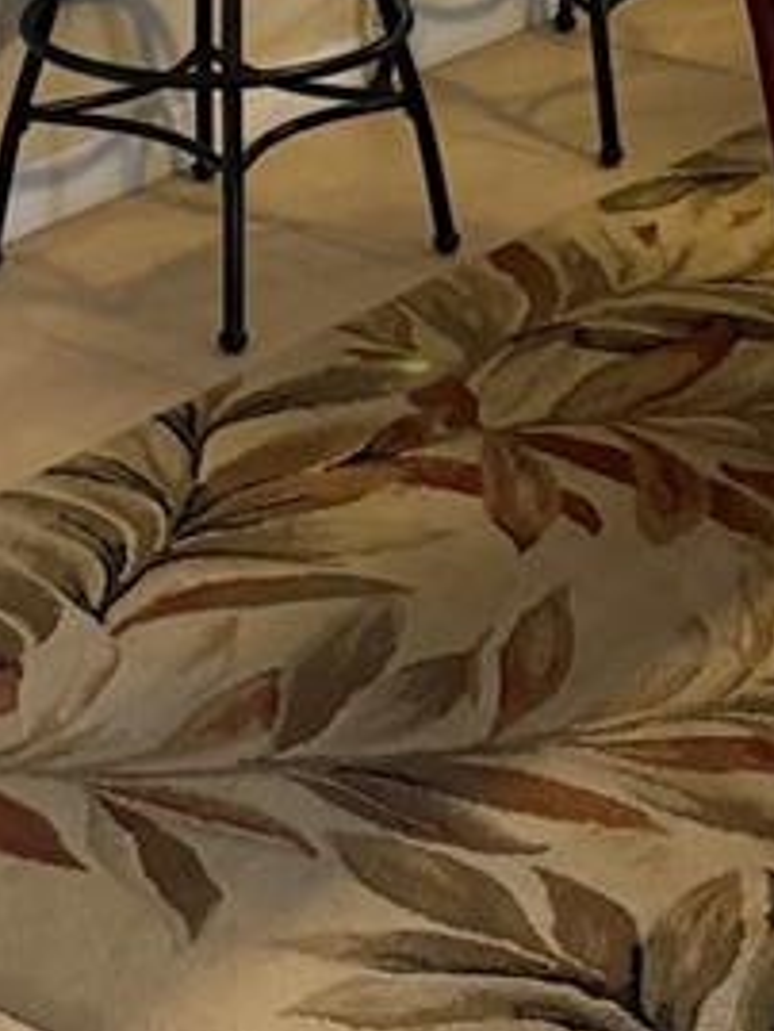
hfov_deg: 12.8
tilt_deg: -5.8
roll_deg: -0.2
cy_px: -563
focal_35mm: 116
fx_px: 3456
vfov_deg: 15.5
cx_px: 245
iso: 400
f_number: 1.6
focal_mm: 5.96
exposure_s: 1/60
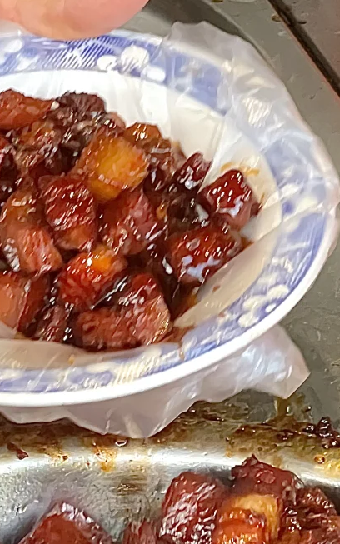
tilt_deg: -34.2
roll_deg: -0.4
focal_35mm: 180
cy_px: 598
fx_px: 2669
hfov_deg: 7.3
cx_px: 174
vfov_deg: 11.5
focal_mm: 9
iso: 320
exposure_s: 1/100
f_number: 2.8
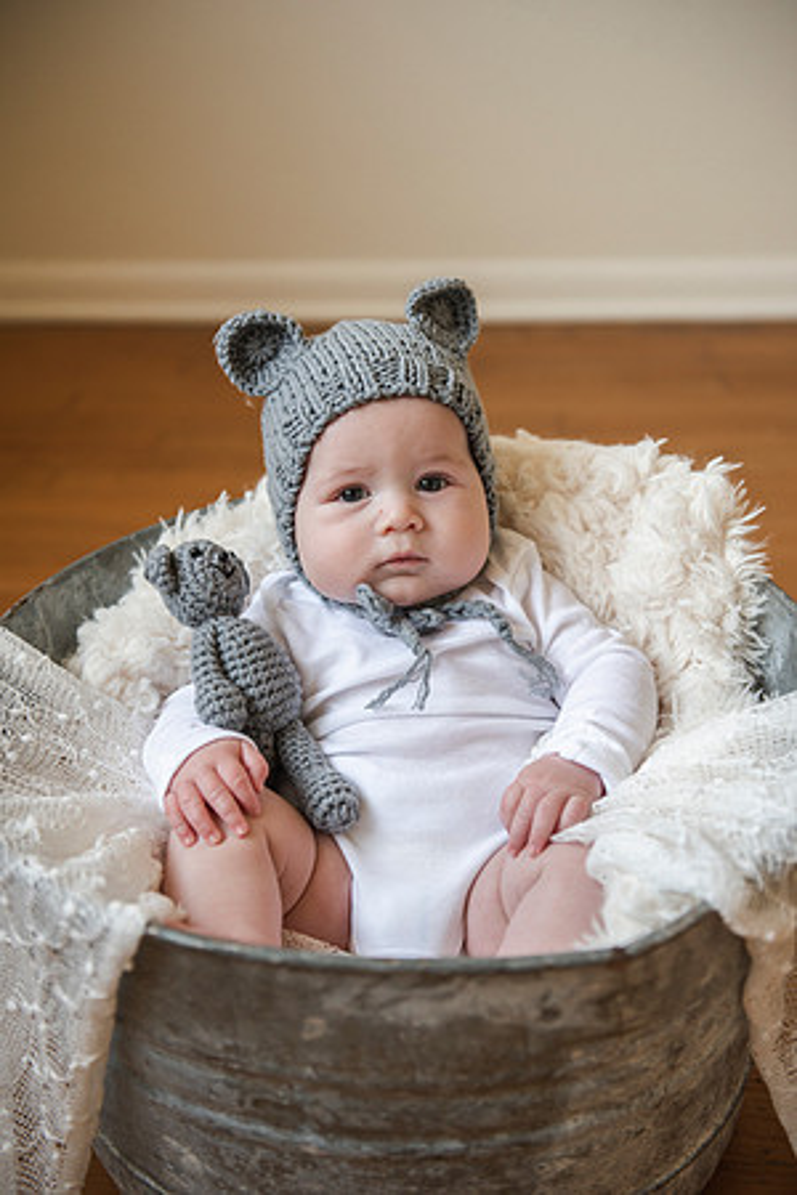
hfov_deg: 28.1
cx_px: 398
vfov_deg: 41.1
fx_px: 1594
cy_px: 598
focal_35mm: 48
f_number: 3.2
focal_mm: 48
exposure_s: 1/200
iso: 800
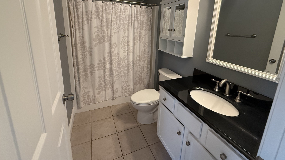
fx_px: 121
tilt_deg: -12.9
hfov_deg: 99.4
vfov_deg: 65.5
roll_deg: -2.0
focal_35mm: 16
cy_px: 54
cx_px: 142
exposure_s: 1/60
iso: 400
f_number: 2.2
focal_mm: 2.22
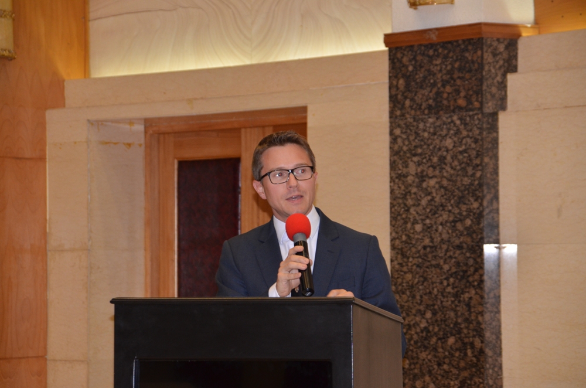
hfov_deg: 12.5
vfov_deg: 8.3
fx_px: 2680
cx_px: 293
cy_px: 194
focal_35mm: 165
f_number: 5.3
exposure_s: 1/60
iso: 800
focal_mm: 110
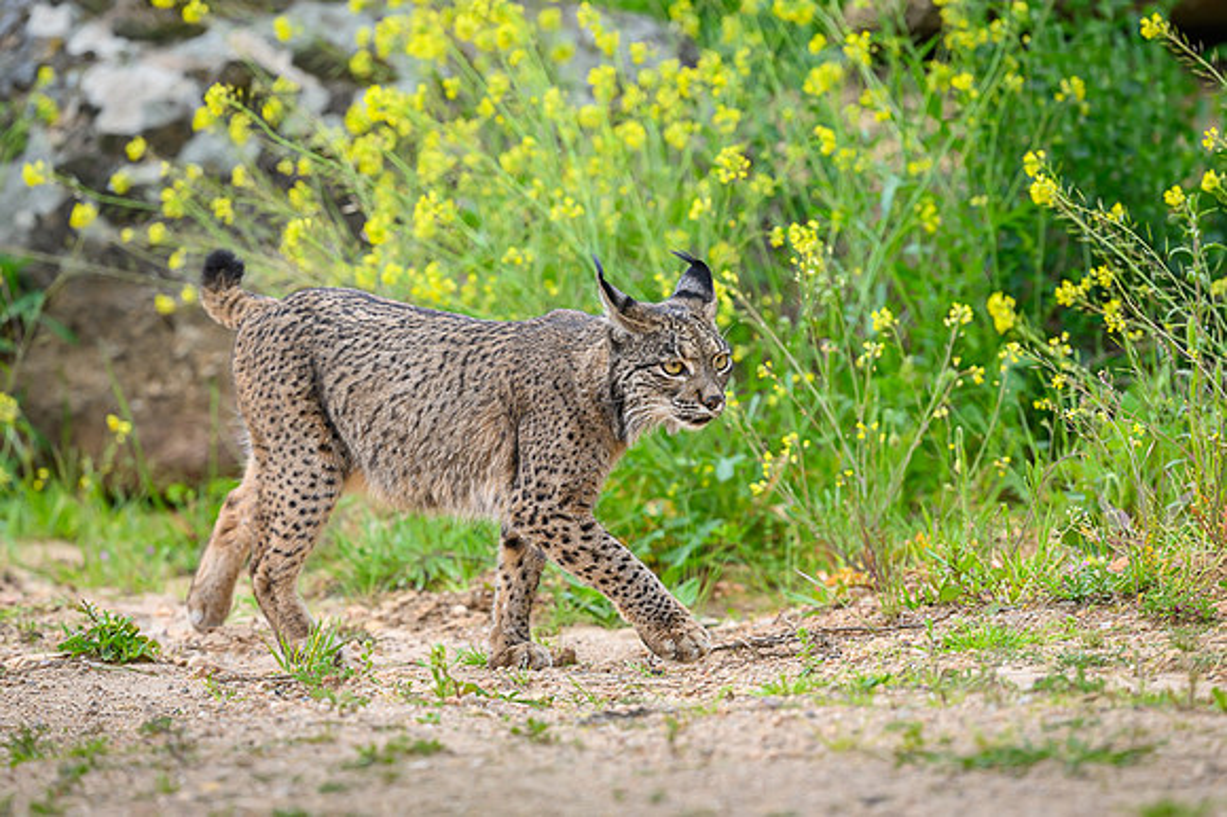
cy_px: 385
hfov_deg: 4.6
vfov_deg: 3.0
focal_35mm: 451
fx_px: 15374
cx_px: 535
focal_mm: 400
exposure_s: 1/1250
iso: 1000
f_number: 4
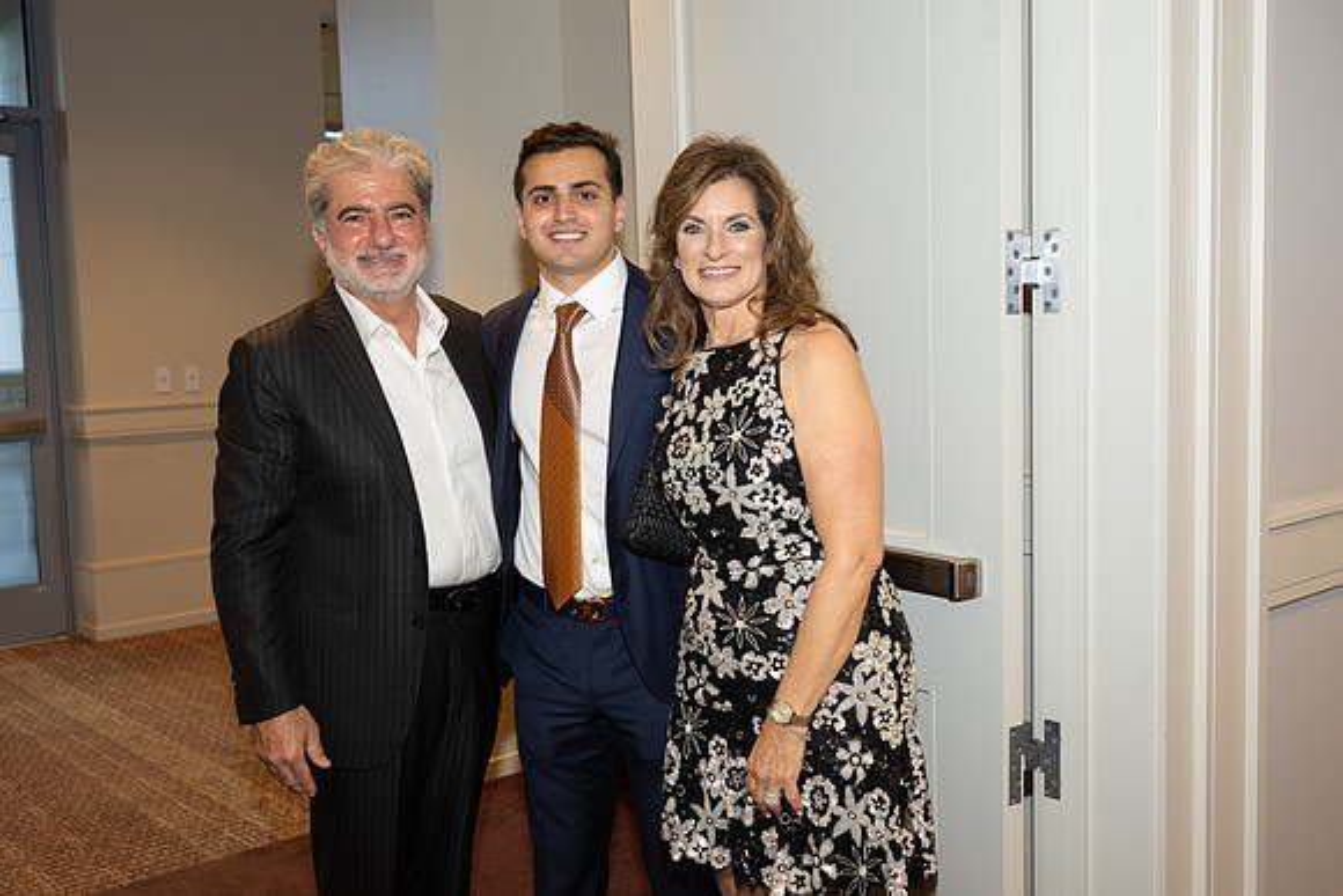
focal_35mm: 36
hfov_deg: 53.1
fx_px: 1343
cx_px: 672
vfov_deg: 36.9
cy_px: 448
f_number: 5.6
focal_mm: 36
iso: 800
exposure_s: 1/100
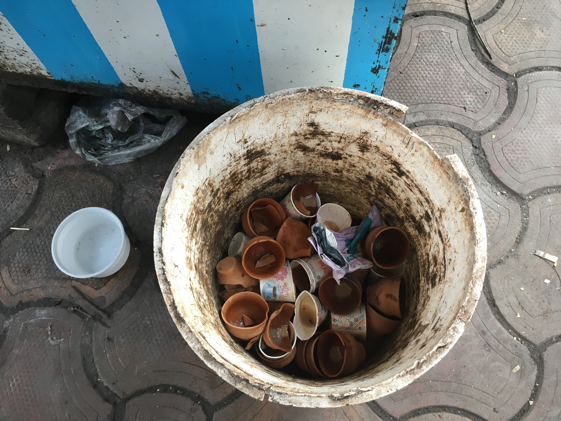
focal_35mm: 29
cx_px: 280
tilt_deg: -70.5
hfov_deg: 61.7
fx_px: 470
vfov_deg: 48.2
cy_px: 210
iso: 32
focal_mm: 4.15
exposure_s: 1/33
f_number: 2.2
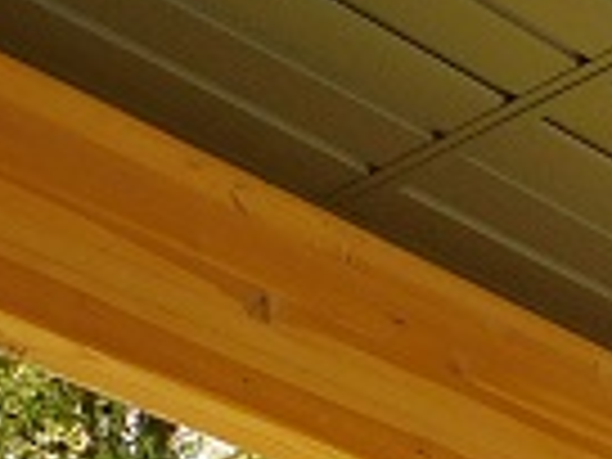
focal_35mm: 156
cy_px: 1130
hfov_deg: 12.5
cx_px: 612
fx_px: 2758
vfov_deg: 8.6
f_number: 3
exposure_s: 1/250
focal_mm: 4
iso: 125
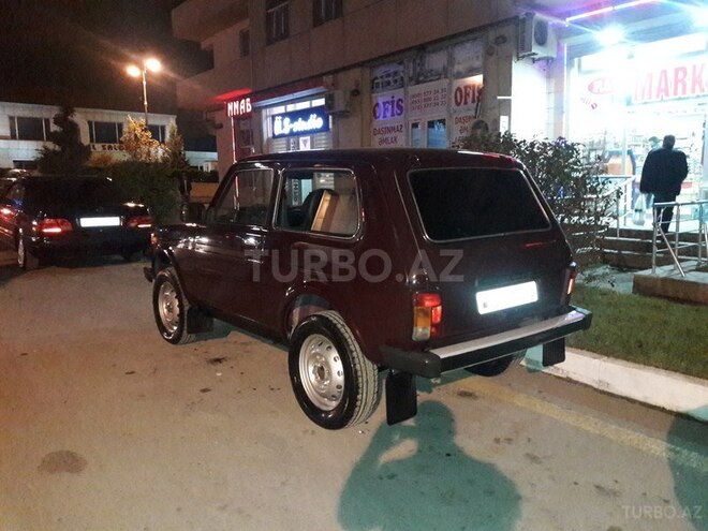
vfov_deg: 49.7
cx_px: 354
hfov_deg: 63.4
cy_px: 266
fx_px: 573
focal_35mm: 28
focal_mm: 3.7
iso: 800
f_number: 1.9
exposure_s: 1/17
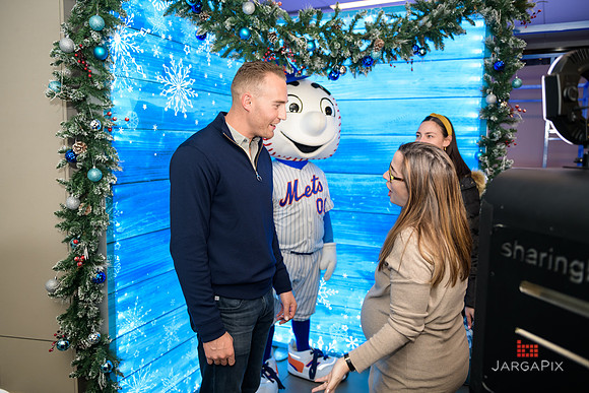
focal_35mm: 29
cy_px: 196
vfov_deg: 45.0
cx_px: 294
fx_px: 475
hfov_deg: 63.6
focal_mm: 29
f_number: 3.2
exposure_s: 1/125
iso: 400
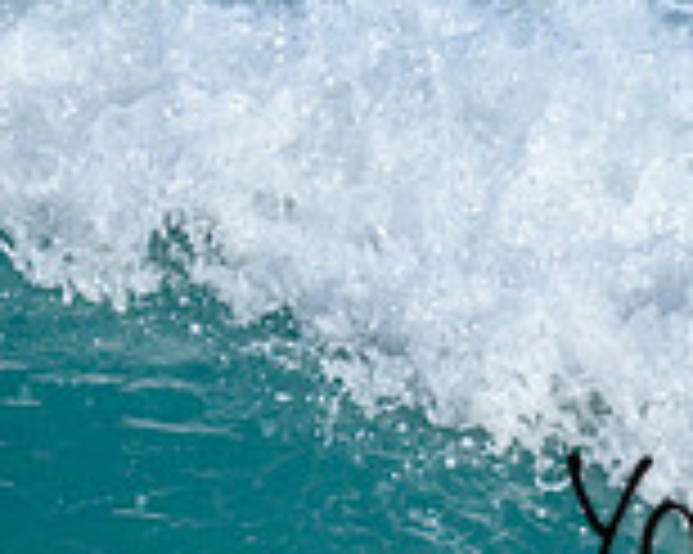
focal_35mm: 2863
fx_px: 58683
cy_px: 494
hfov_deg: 0.7
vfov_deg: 0.5
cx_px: 1016
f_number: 6.3
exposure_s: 1/2000
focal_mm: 800
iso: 220
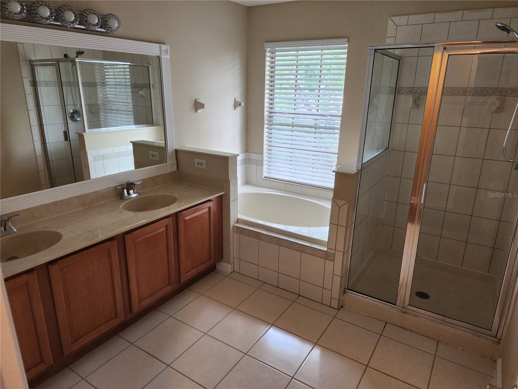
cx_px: 259
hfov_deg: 73.9
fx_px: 344
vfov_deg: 58.9
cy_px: 194
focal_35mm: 23
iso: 250
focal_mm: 6.4
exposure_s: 1/120
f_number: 1.8
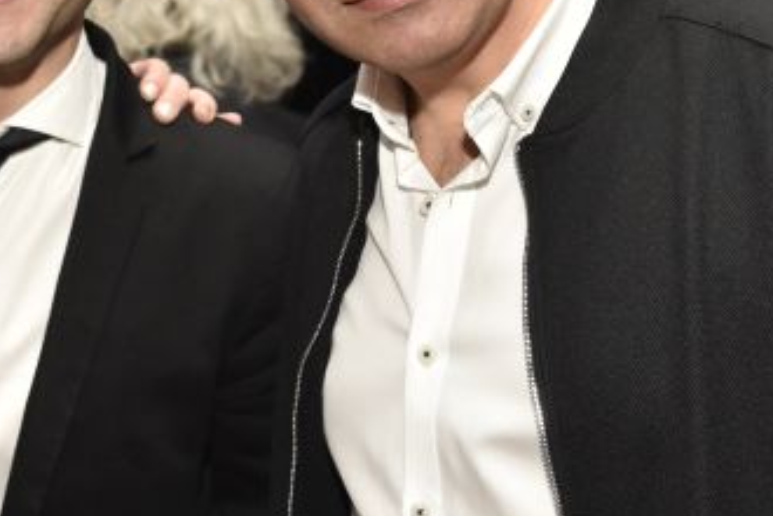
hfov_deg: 21.4
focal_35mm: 93
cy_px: 278
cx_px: 66
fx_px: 1997
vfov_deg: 14.7
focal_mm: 20
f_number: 3.2
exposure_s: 1/100
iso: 1000
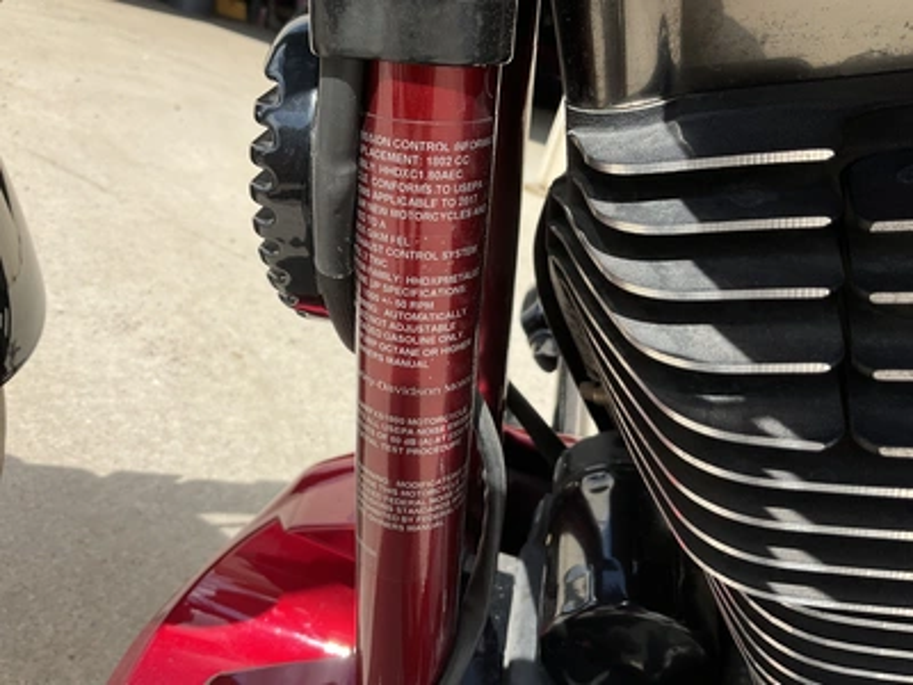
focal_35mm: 29
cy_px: 342
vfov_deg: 48.2
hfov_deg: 61.7
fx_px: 765
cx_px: 456
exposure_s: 1/1377
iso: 25
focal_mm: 3
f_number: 1.8
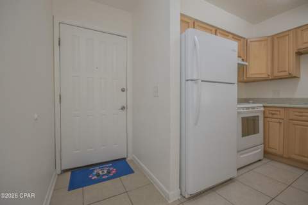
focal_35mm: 15
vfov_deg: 77.3
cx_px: 154
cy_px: 102
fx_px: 128
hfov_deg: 100.4
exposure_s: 1/50
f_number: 10
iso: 1250
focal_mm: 10
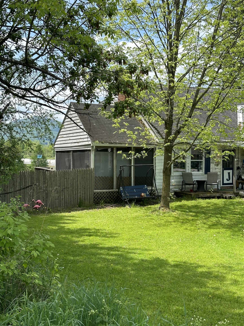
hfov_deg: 30.3
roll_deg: -0.7
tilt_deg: -1.2
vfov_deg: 39.7
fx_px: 451
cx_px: 122
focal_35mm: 48
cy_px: 163
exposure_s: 1/1815
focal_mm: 6.86
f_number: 1.78
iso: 64
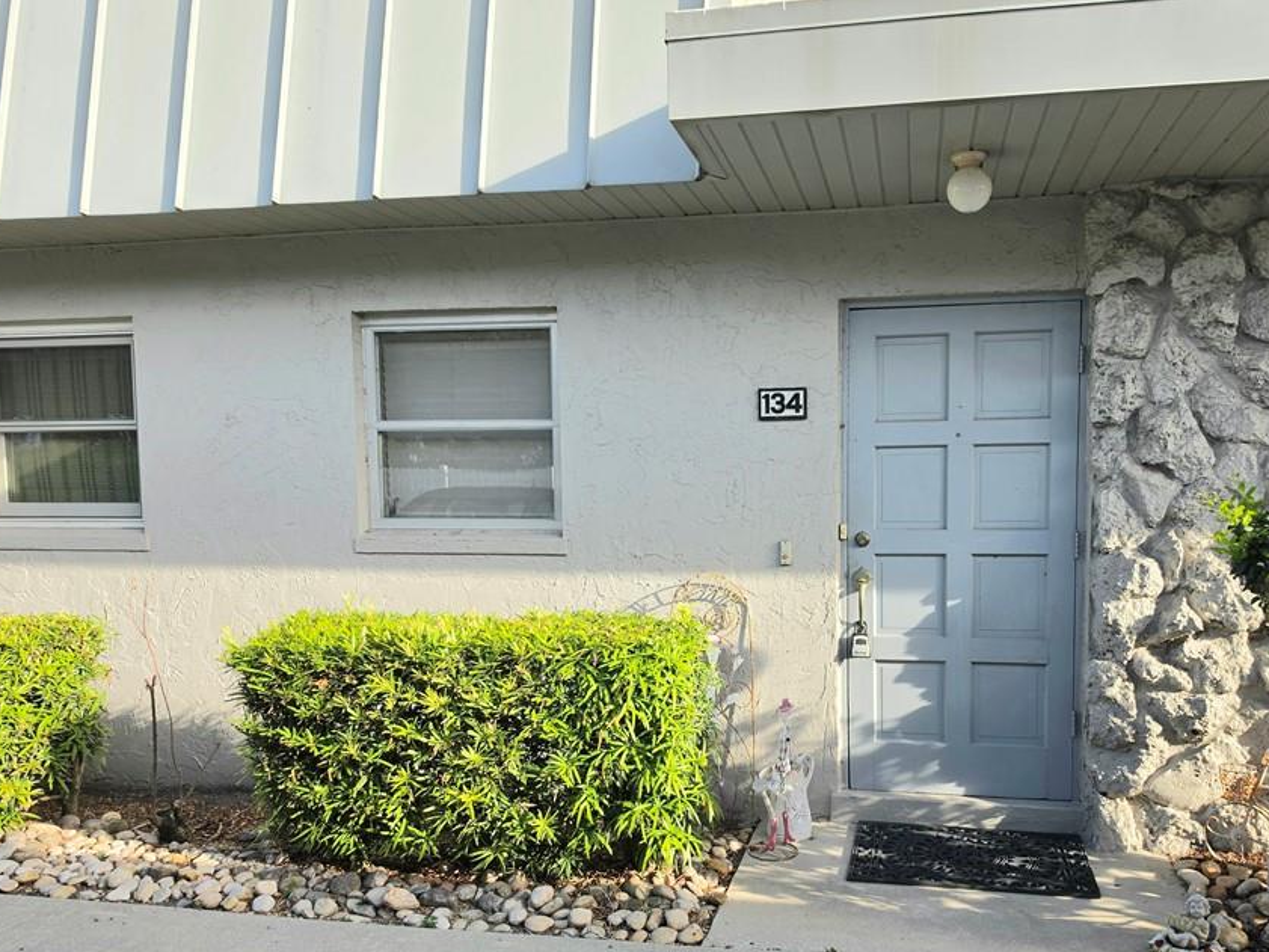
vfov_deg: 49.6
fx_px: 1027
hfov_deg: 63.0
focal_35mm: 28
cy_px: 554
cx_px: 750
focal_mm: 6.5
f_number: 1.4
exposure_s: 1/2500
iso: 64
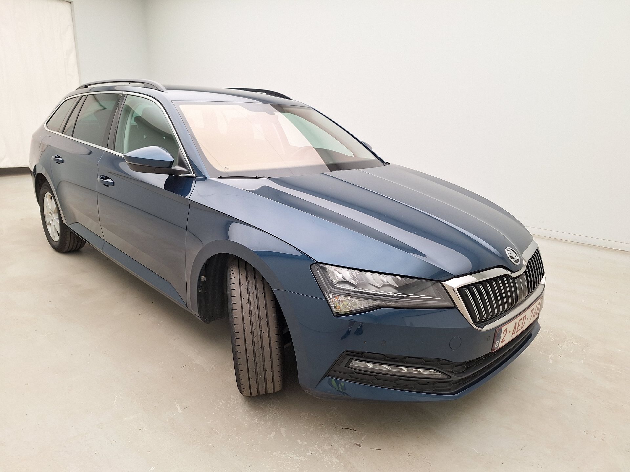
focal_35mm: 23
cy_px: 236
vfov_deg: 58.9
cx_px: 315
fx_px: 419
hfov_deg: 73.9
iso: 64
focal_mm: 5.54
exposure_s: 1/100
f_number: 1.8
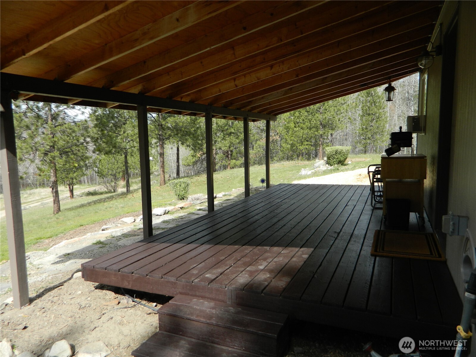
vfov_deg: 54.9
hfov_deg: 69.4
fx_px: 344
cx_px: 238
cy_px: 178
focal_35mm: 25
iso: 80
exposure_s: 1/640
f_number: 3.1
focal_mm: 4.5
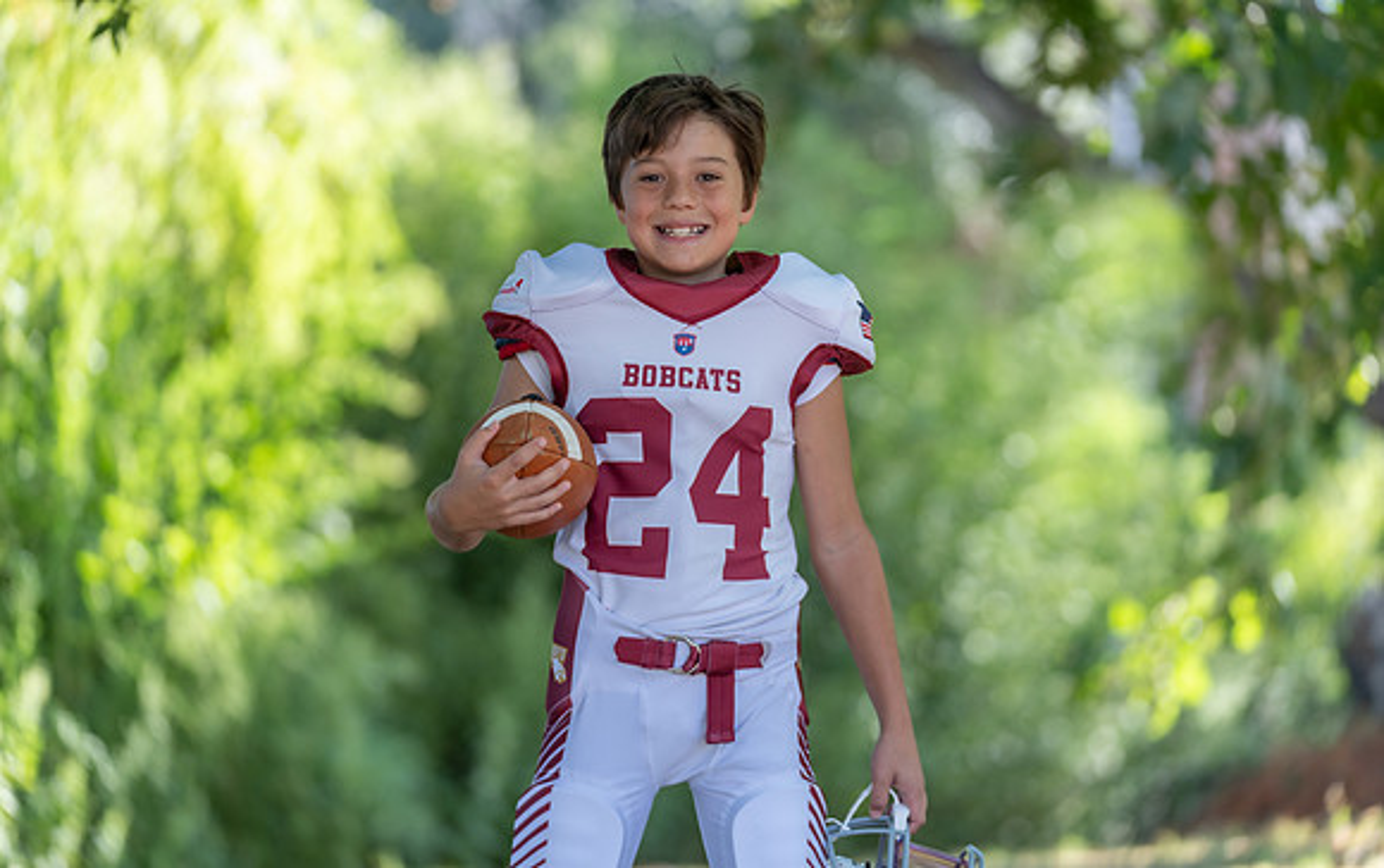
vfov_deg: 9.5
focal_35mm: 138
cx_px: 696
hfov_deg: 15.1
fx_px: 5221
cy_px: 405
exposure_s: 1/320
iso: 160
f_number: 2.8
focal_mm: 133
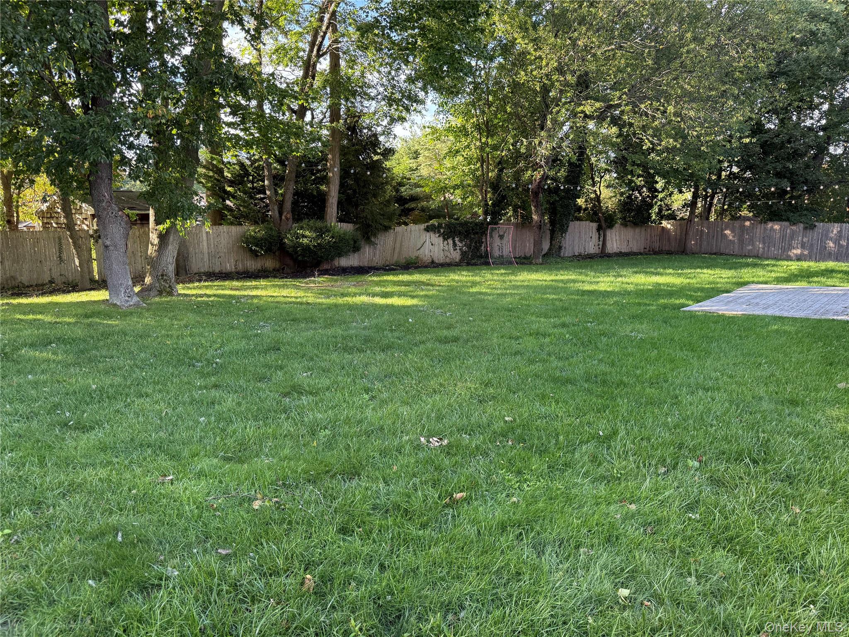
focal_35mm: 24
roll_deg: +0.1
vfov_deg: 56.8
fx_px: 589
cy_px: 318
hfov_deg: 71.6
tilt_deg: -10.8
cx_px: 424
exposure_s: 1/243
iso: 100
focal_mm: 6.76
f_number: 1.78
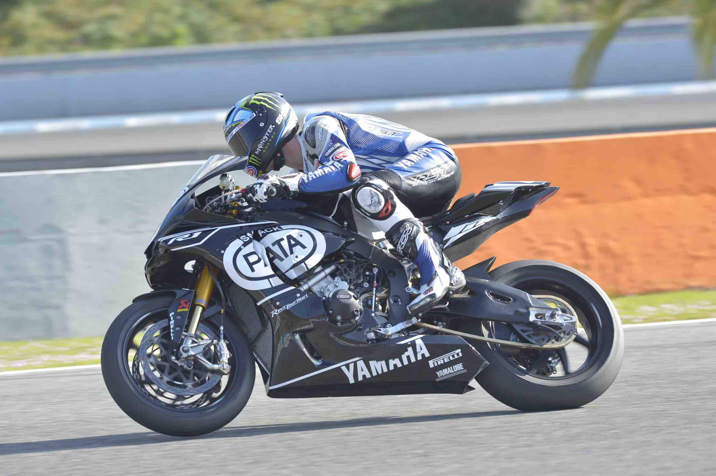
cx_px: 358
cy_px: 238
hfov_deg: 6.9
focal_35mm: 300
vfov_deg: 4.6
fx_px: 5963
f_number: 10
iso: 800
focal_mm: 300
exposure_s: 1/1000
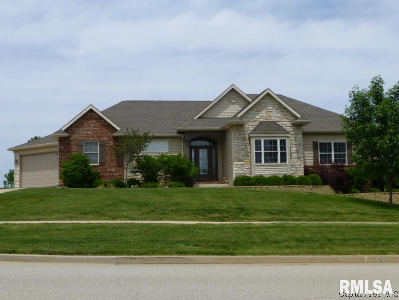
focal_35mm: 41
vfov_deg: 35.2
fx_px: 473
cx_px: 200
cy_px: 150
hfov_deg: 45.8
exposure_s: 1/1300
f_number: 3.9
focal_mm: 7.4
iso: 100
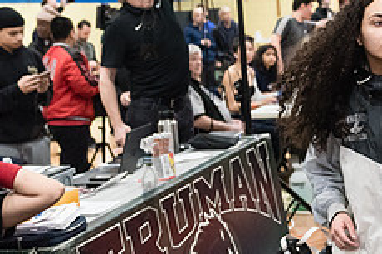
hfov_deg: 20.7
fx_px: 1018
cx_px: 362
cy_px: 110
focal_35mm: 96
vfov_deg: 14.2
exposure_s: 1/320
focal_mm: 38
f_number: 3.2
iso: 8000
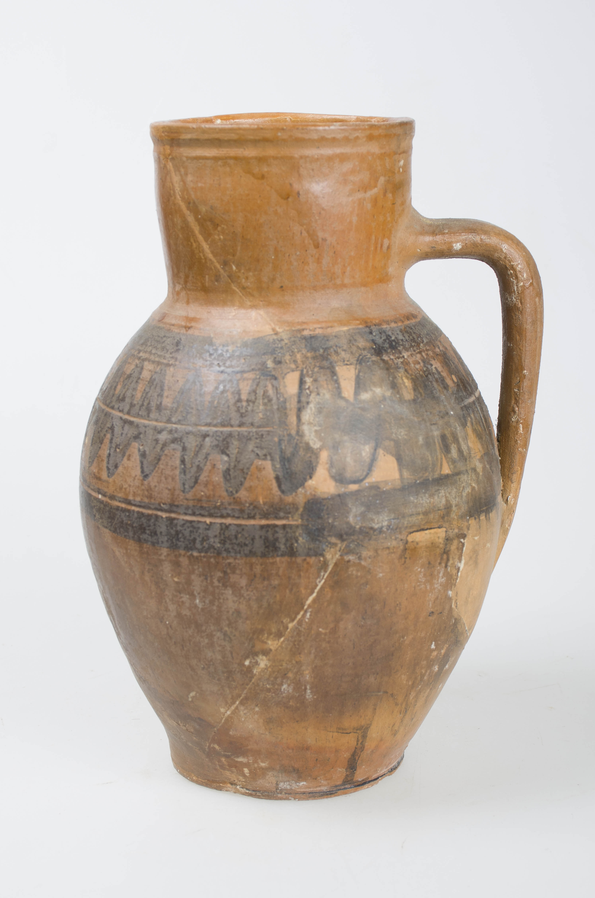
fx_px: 1419
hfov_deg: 23.7
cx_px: 298
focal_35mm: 57
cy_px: 449
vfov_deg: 35.1
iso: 100
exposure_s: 1/160
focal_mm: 38
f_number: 7.1
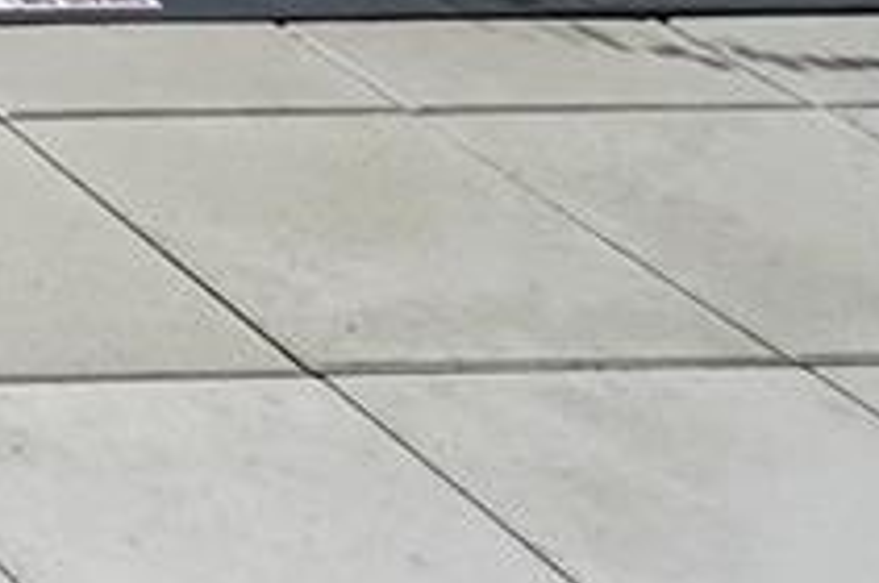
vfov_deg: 8.6
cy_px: -1445
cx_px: -1737
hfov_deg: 11.3
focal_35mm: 114
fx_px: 2779
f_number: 8
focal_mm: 10
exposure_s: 1/1000
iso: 500
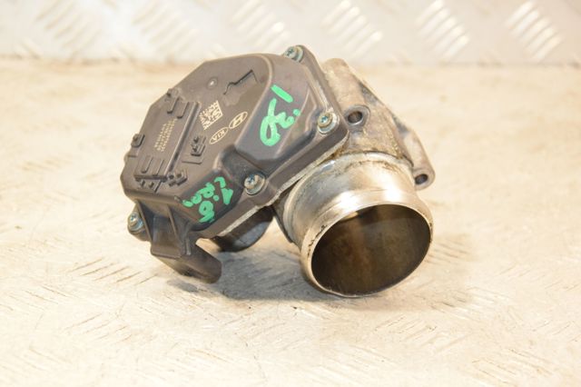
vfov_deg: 13.8
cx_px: 290
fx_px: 1597
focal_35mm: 99
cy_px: 194
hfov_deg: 20.6
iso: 1600
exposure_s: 1/125
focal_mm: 66
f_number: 5.6
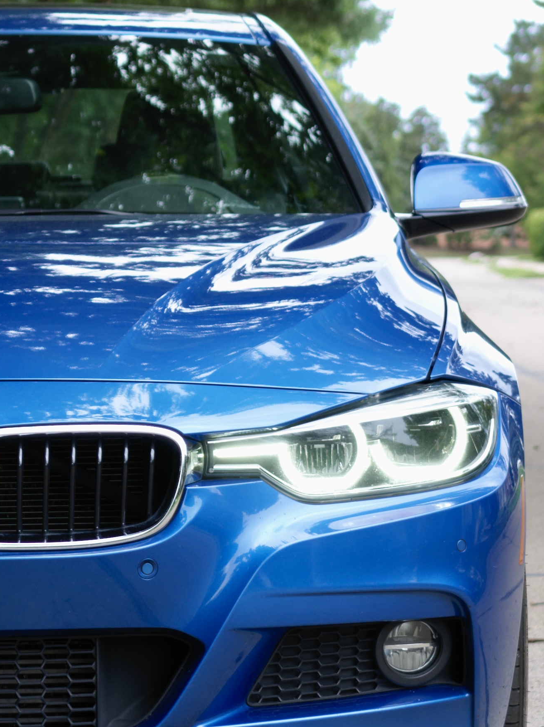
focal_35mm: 95
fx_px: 1992
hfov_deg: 15.1
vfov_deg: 20.6
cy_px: 430
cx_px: -75
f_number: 4
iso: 100
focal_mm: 45
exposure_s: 1/100
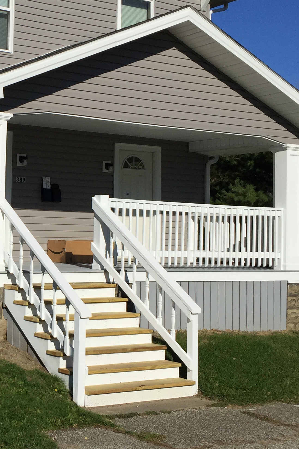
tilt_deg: +4.2
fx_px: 747
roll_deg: -1.2
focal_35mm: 60
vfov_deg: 33.3
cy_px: 192
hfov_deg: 21.6
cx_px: -22
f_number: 2.2
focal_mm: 4.15
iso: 32
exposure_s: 1/5650
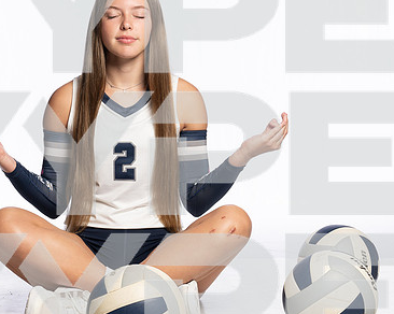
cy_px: 171
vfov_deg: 13.6
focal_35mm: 113
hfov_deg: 17.0
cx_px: 119
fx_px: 1316
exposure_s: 1/250
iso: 320
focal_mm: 59
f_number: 8
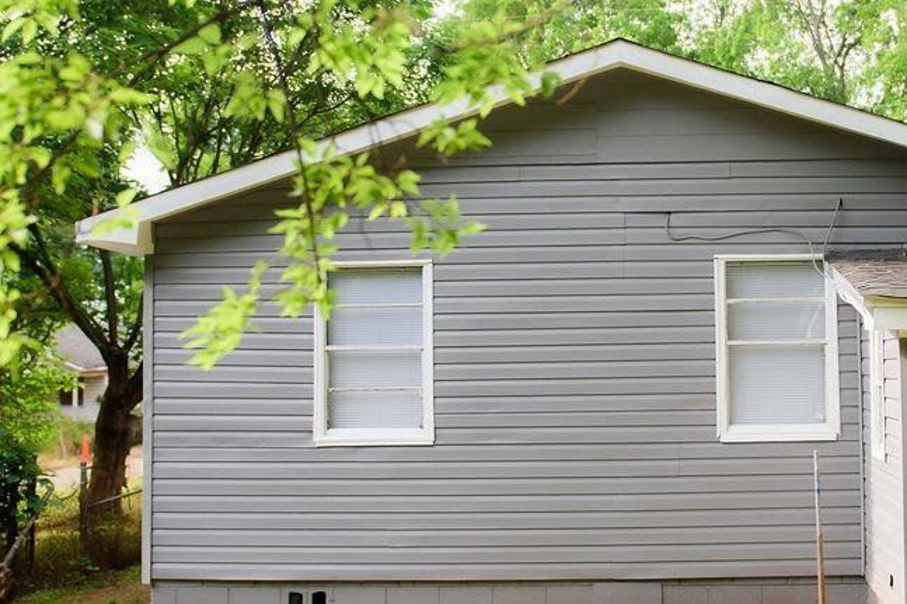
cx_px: 617
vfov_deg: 23.8
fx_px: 1436
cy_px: 277
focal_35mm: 57
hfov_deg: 34.7
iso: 100
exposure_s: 1/500
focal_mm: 24
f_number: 2.8
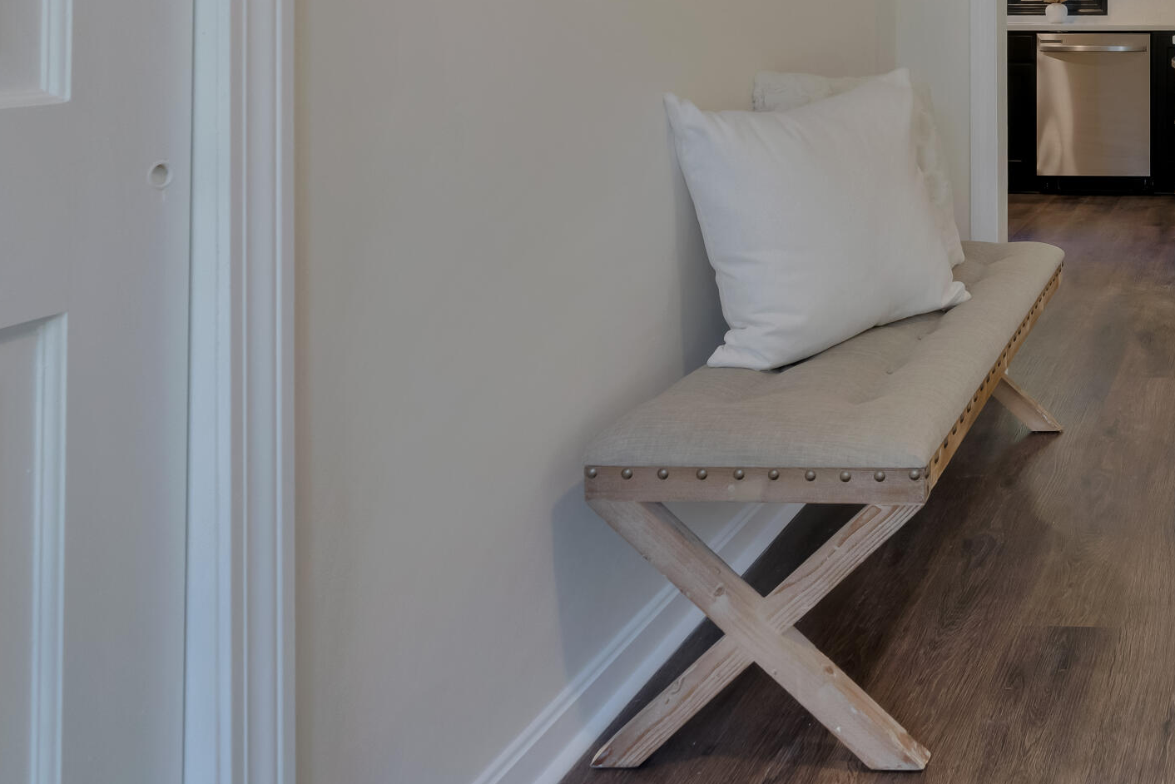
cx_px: 1224
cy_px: 16
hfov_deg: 45.3
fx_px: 1110
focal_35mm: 34
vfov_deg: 35.5
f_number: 8
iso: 800
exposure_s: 1/250
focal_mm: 16
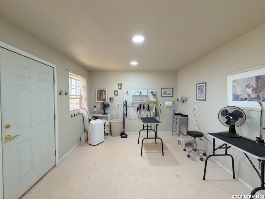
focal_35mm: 14
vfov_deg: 85.7
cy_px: 100
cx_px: 132
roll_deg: +0.0
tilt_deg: -0.9
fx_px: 107
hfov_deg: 102.1
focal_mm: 2.22
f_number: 2.2
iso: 320
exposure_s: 1/120
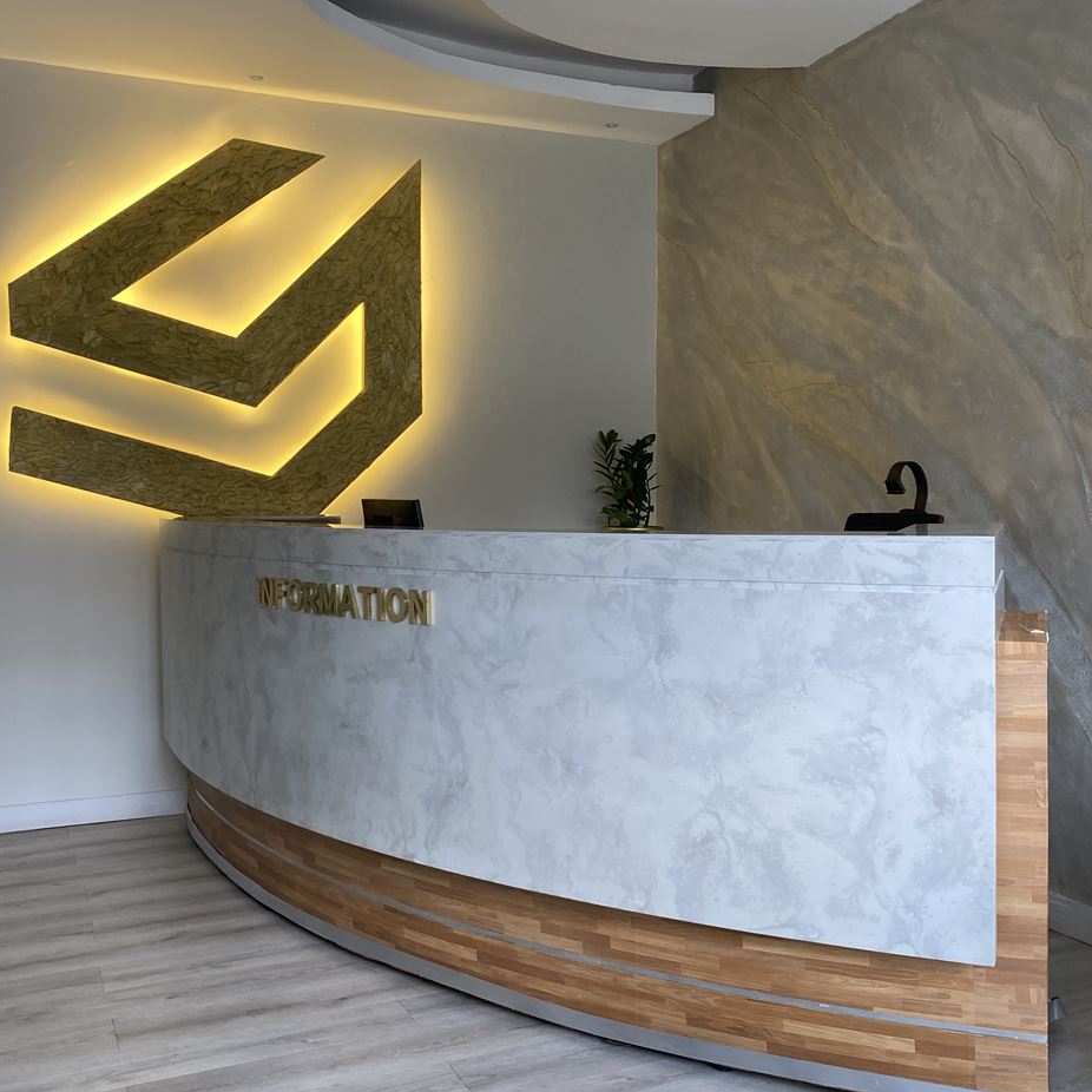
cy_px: 528
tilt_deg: -1.7
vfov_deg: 47.2
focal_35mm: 35
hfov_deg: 47.1
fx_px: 1249
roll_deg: -1.4
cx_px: 623
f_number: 1.8
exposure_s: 1/100
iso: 100
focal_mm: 4.25
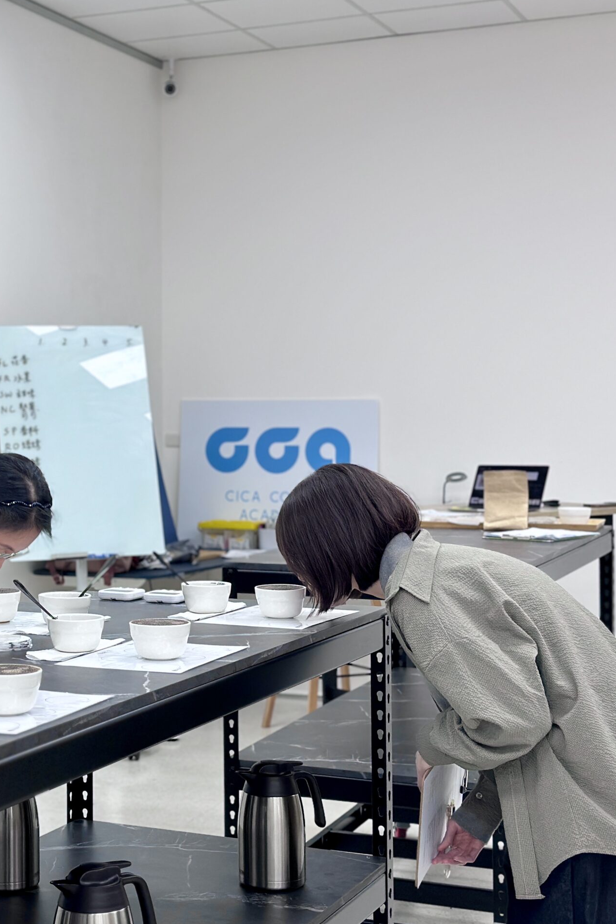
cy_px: 462
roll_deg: +0.0
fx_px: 1720
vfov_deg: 30.1
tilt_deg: -2.4
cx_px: 64
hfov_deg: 19.9
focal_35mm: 67
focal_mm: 6.86
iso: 80
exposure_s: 1/183
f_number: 1.78
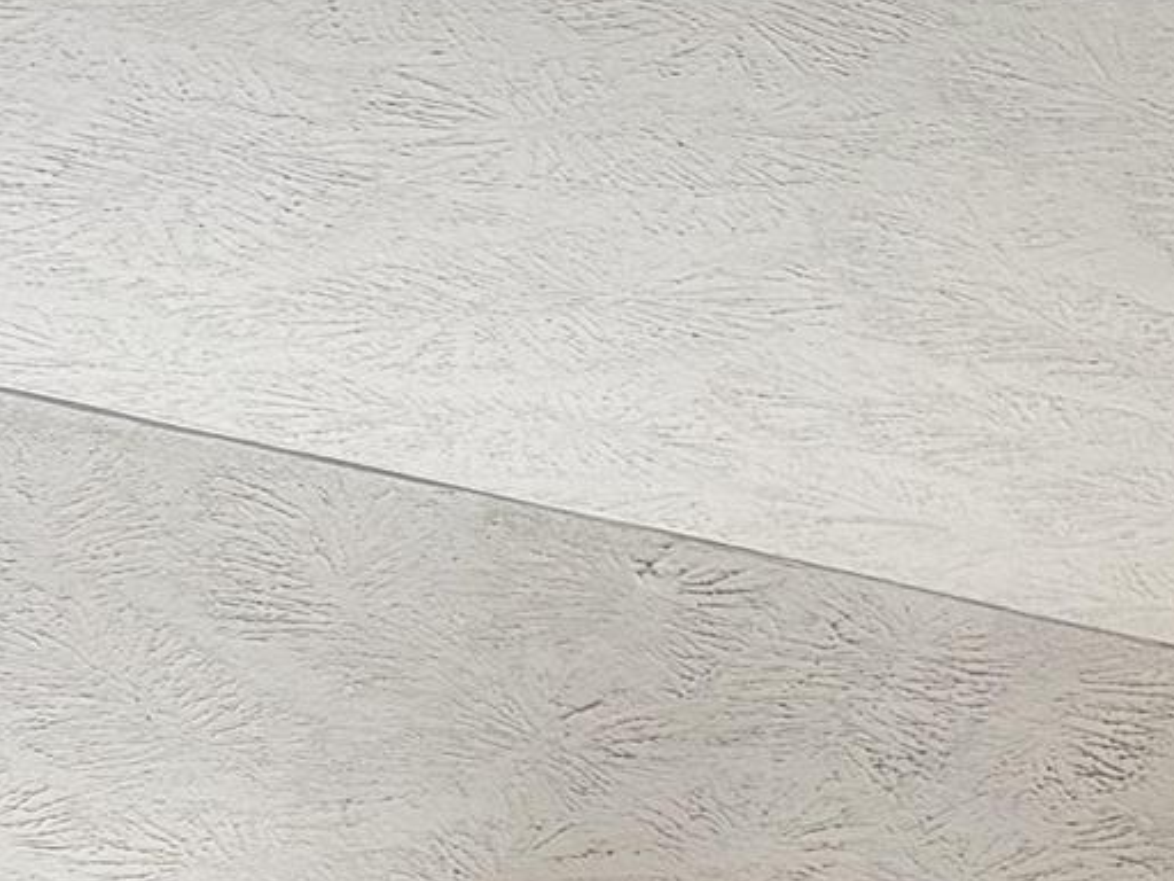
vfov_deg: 9.1
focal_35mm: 144
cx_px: 1905
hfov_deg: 12.8
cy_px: 2209
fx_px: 4884
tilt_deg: +1.0
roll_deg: -0.3
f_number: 1.78
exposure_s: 1/120
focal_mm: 6.76
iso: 160
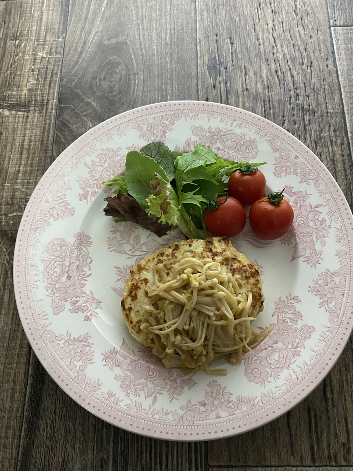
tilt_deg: -71.6
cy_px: 236
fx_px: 354
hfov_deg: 53.1
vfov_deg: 67.3
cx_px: 176
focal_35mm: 26
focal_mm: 4.25
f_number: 1.8
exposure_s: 1/37
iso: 640
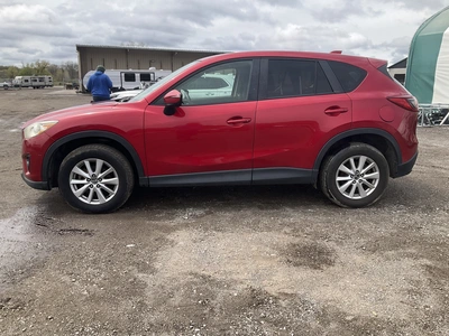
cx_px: 224
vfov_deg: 48.2
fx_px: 376
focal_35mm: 29
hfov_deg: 61.7
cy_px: 168
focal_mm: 3
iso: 25
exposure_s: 1/1195
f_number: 1.8
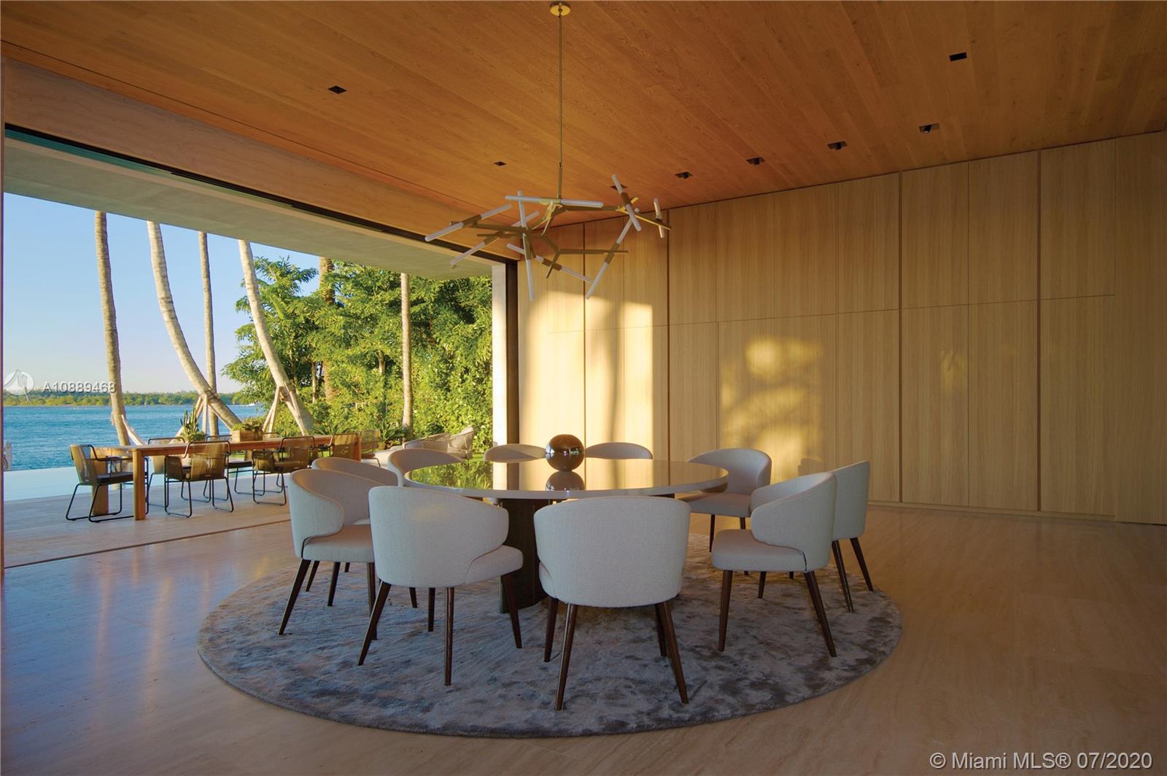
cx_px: 584
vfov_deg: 57.1
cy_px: 388
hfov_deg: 78.6
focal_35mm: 22
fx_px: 713
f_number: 14
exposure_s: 1/13
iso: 200
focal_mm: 22
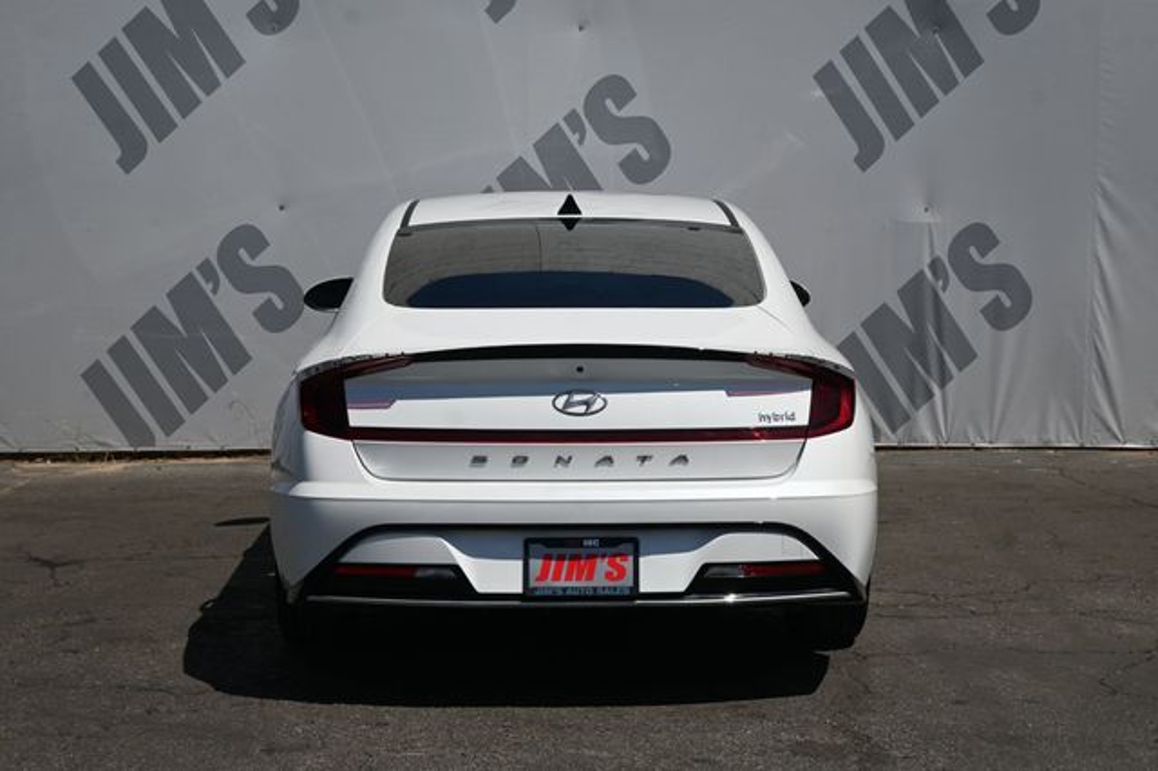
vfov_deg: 22.6
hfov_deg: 33.4
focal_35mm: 60
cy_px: 386
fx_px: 1929
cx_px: 579
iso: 100
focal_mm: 40
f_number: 7.1
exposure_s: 1/400
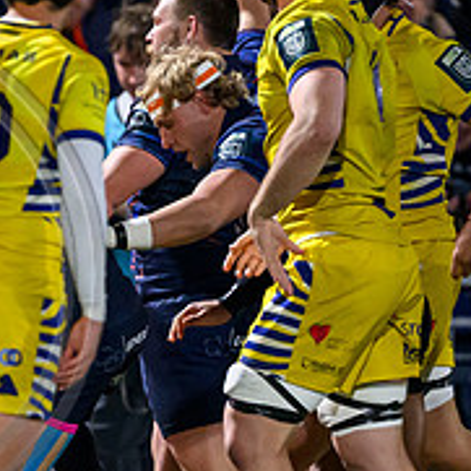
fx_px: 24800
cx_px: -52
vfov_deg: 1.1
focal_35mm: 1611
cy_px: 470
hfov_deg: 1.1
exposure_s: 1/1250
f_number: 2.8
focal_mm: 400
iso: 8000
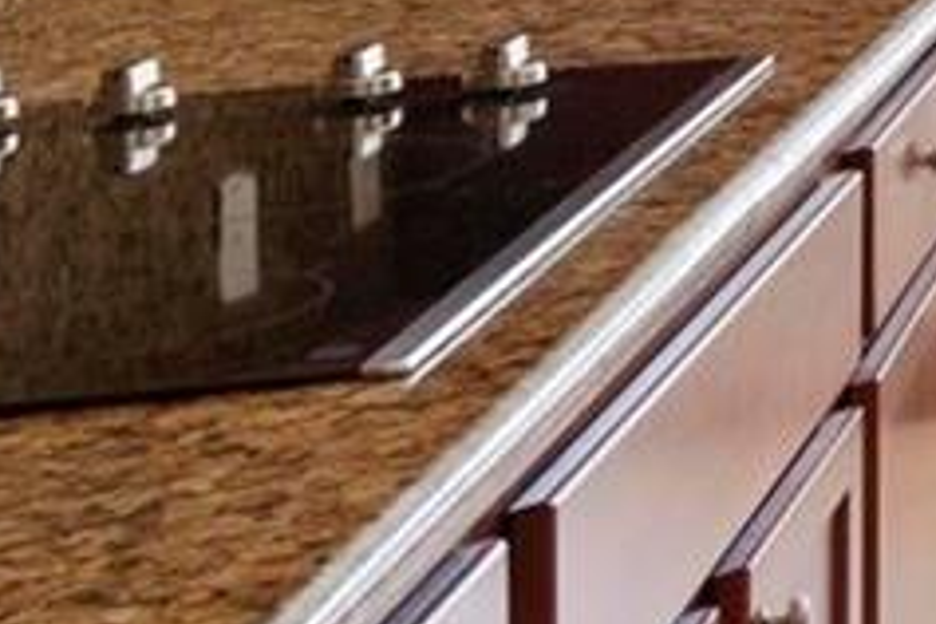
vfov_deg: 11.0
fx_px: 2990
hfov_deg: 11.2
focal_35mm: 115
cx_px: 2800
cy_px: -537
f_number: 9
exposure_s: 1/4
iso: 200
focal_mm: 17
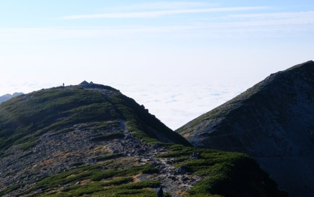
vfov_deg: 17.6
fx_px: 633
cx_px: 102
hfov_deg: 27.7
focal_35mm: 74
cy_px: 131
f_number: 8
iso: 400
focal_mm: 20.9
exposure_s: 1/1000
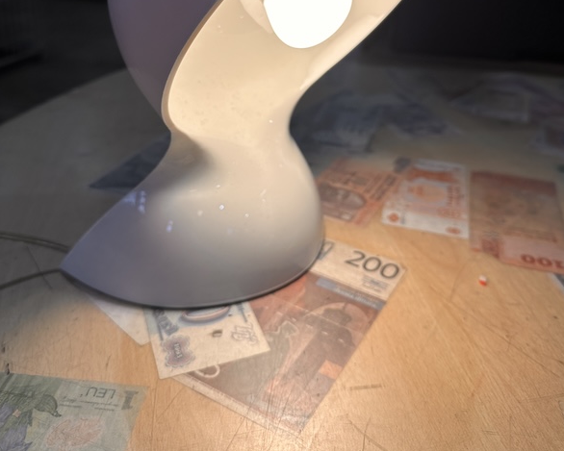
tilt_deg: -21.6
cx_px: 286
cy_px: 125
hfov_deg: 55.7
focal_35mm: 32
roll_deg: -4.8
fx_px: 534
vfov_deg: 44.6
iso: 80
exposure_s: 1/587
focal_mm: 6.86
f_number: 1.78
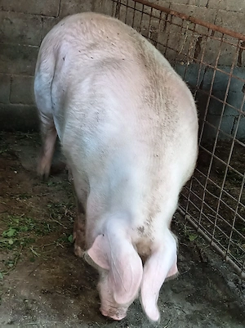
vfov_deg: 35.6
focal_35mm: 54
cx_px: 122
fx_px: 510
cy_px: 164
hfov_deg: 27.0
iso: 746
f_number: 1.8
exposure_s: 1/20
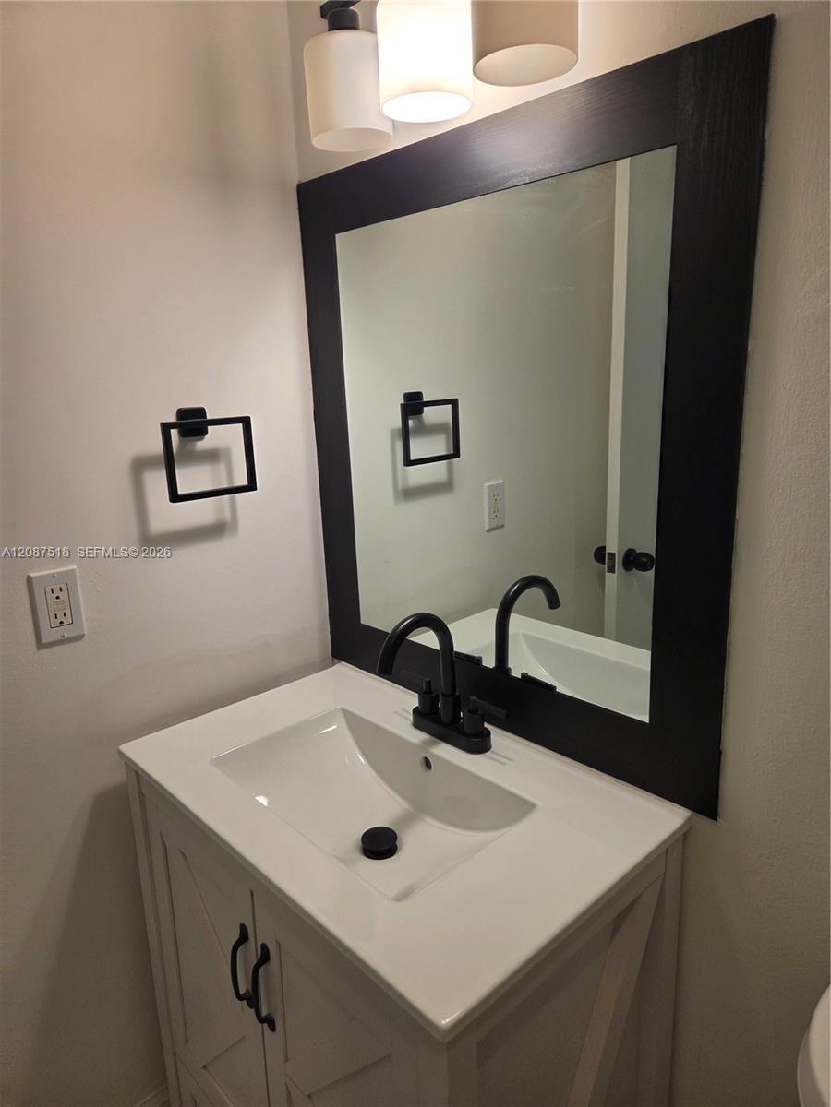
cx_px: 416
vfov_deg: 73.9
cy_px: 554
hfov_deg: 58.9
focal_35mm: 23
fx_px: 736
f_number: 1.8
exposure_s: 1/120
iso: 50
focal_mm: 5.4
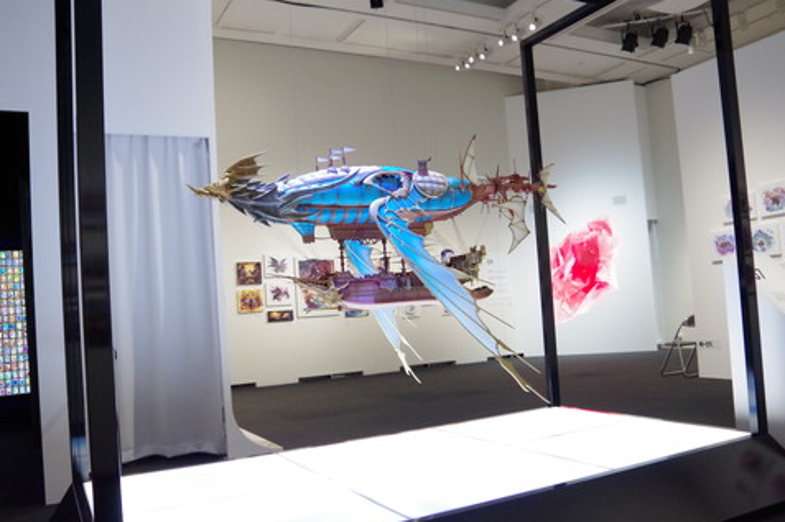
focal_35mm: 29
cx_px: 375
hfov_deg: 63.7
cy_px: 274
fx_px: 632
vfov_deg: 44.9
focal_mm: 18
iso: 3200
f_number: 5
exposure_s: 1/200
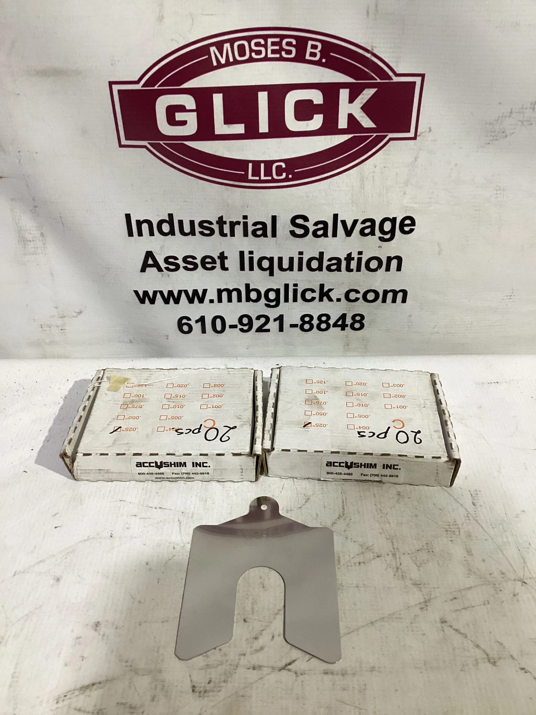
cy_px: 358
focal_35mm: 31
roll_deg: +2.1
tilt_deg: -35.0
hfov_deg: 45.4
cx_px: 268
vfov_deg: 58.4
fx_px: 640
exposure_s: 1/50
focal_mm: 3.3
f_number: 2.4
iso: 200
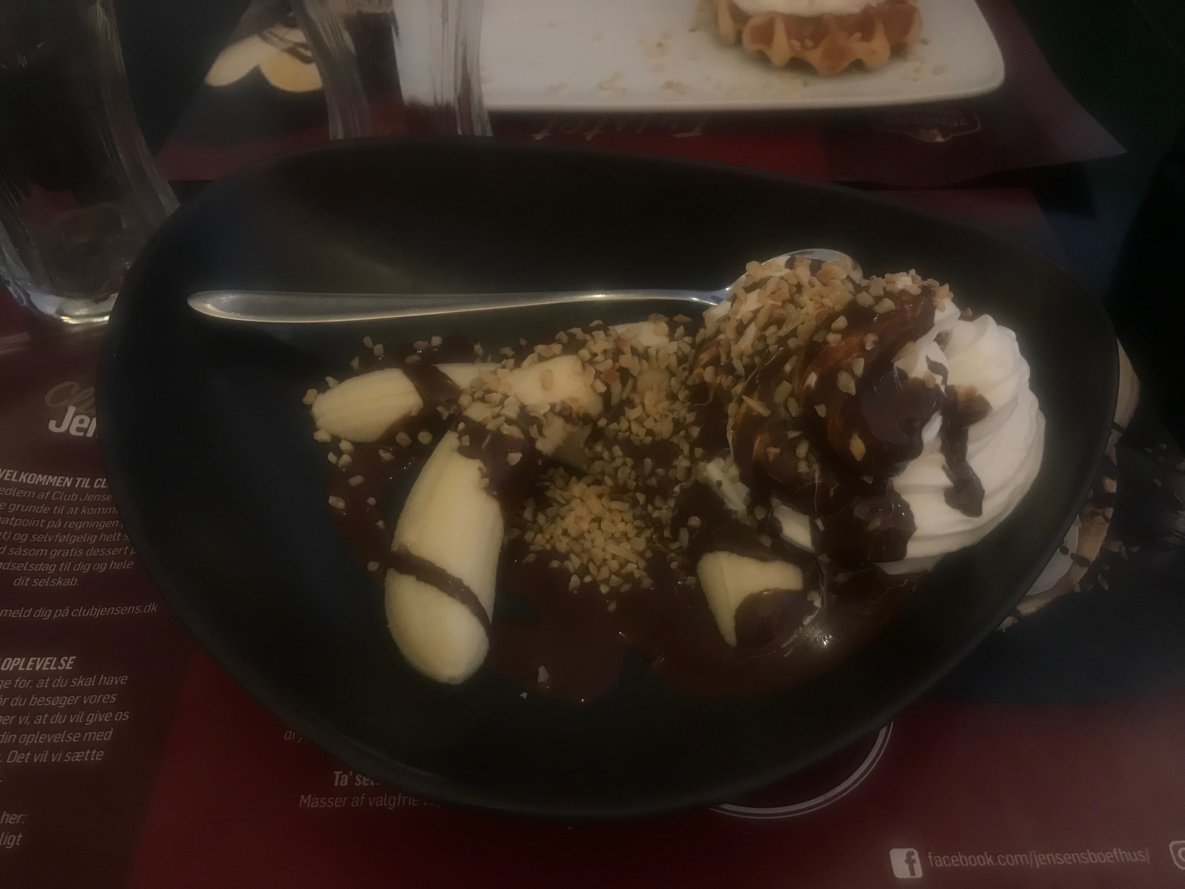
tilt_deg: -47.2
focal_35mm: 28
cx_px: 592
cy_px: 444
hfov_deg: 63.4
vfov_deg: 49.7
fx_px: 959
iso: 80
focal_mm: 3.99
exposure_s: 1/17
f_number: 1.8
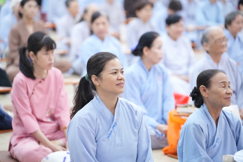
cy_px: 81
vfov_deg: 10.9
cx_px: 122
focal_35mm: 126
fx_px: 850
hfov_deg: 16.3
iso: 5000
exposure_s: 1/100
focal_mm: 126
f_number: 2.8
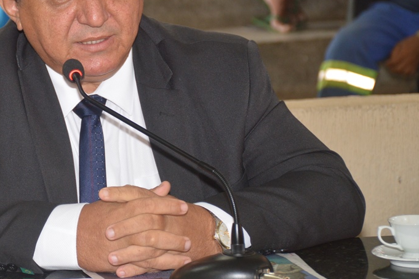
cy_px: 83
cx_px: 106
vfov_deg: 7.1
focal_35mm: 192
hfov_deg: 10.7
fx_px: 2230
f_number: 5.3
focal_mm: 85
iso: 900
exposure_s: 1/60
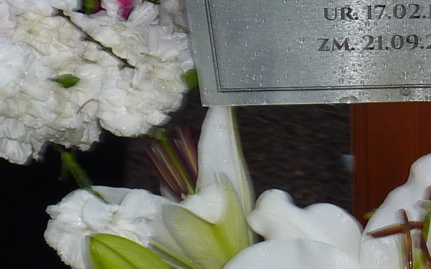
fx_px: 2267
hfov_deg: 10.8
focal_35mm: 193
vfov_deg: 6.8
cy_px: -27
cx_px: 435
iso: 100
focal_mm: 7.9
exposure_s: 1/30
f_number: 3.8
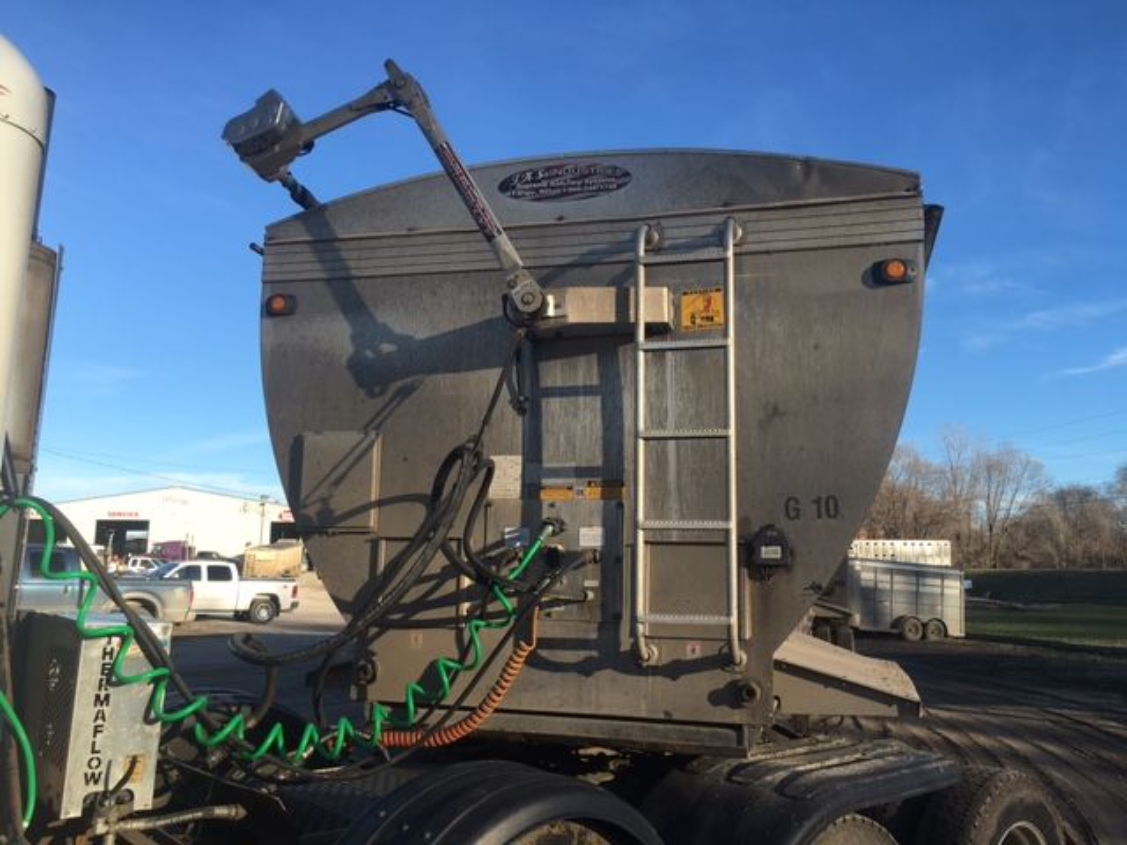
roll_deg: -0.4
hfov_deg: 61.7
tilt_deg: +9.6
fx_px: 944
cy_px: 422
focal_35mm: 29
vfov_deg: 48.2
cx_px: 564
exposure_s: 1/641
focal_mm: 4.15
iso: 25
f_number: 2.2
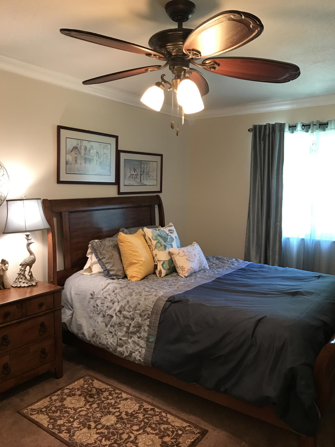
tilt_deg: -4.7
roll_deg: -0.9
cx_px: 168
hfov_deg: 49.7
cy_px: 224
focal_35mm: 28
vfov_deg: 63.4
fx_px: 361
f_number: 1.8
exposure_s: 1/15
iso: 64
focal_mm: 3.99
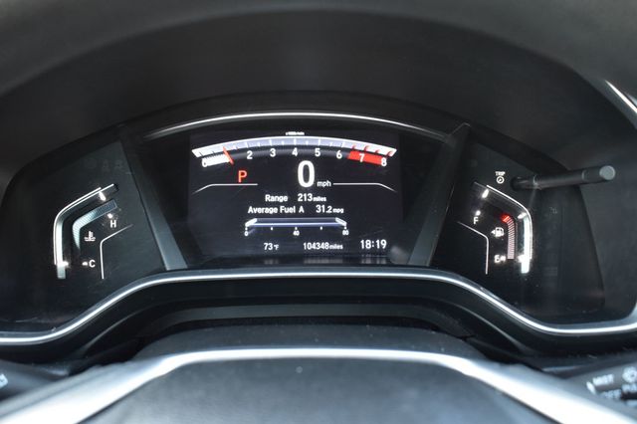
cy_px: 212
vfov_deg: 36.8
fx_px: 637
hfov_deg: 53.2
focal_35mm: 36
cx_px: 318
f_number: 6.3
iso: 1400
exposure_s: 1/15
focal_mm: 24
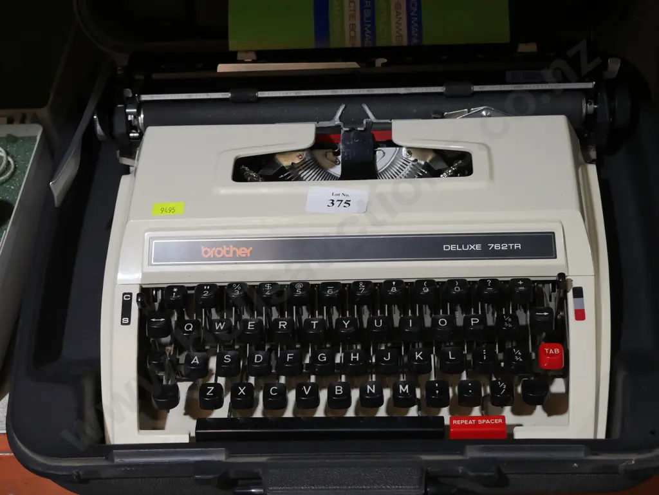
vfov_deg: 23.7
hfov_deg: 31.2
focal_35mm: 62
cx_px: 330
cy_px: 248
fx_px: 1181
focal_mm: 31
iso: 640
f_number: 5.4
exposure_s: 1/80
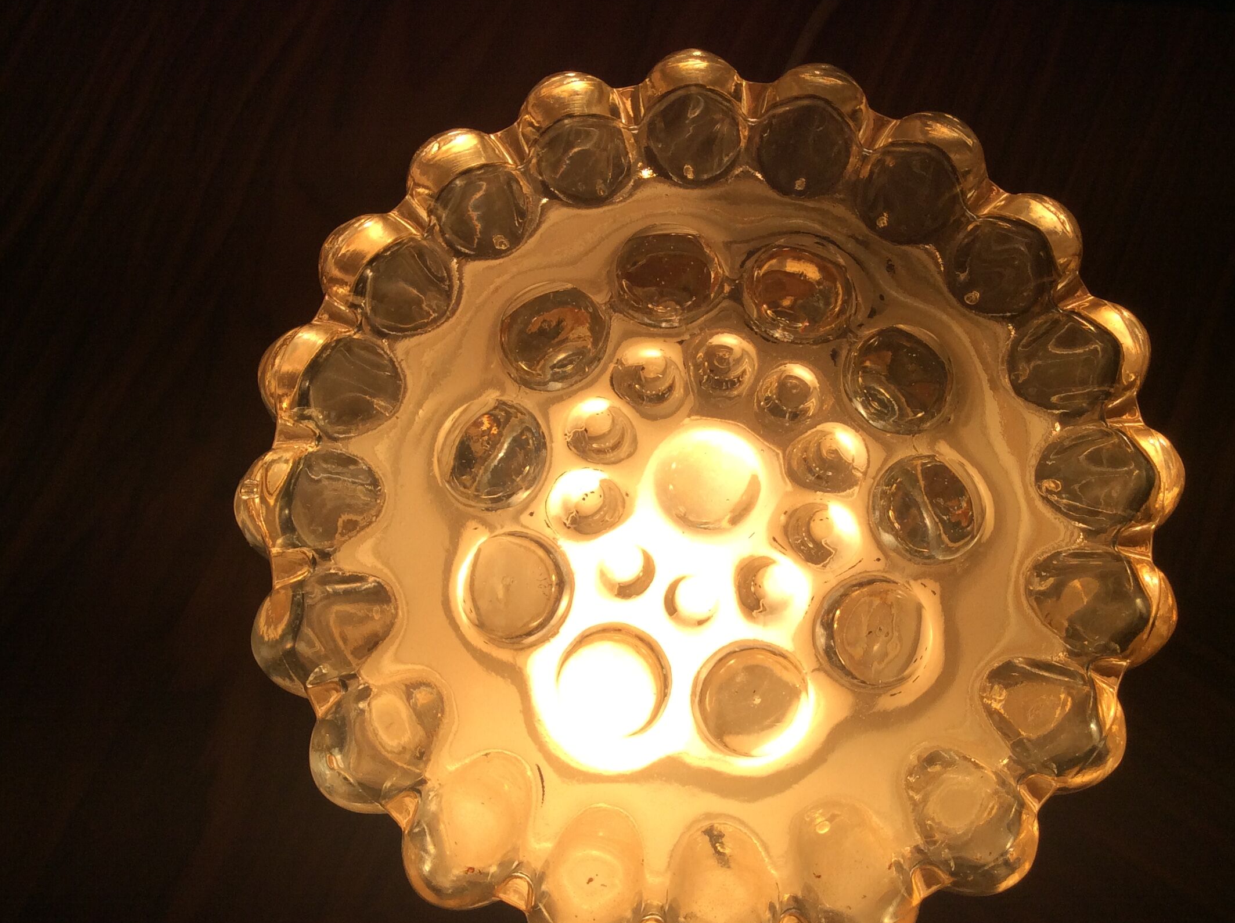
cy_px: 498
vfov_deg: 36.7
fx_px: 1389
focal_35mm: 39
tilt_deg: -80.2
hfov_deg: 47.9
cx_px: 622
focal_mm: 3.3
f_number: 2.4
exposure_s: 1/602
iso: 32
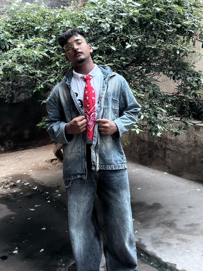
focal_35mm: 43
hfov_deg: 33.4
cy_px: 83
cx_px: 131
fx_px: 336
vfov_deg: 43.0
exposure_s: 1/69
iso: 80
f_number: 1.9
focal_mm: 2.71
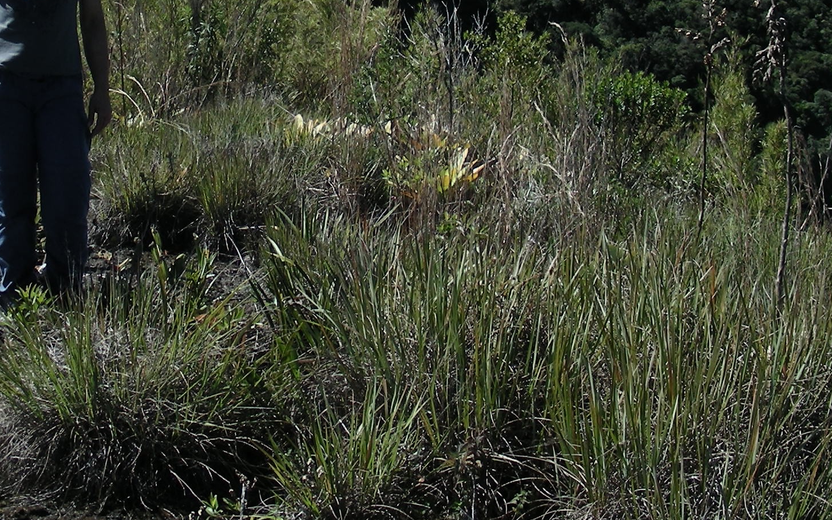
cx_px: 311
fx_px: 1769
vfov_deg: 16.4
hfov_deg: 26.4
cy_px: -6
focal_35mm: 78
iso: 50
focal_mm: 6.3
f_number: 4
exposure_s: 1/403
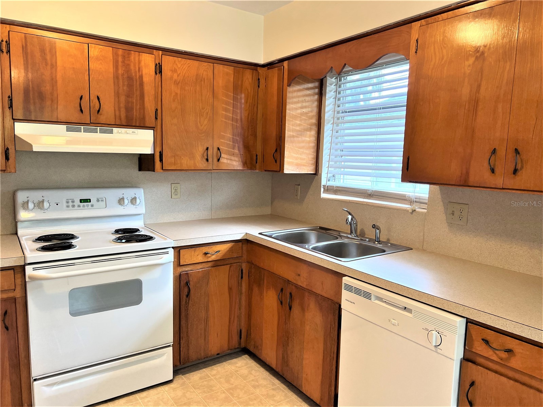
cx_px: 272
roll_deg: -1.9
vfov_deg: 53.1
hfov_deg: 67.3
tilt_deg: -7.7
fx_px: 408
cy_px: 204
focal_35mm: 26
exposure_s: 1/120
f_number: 1.5
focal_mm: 5.7
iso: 125
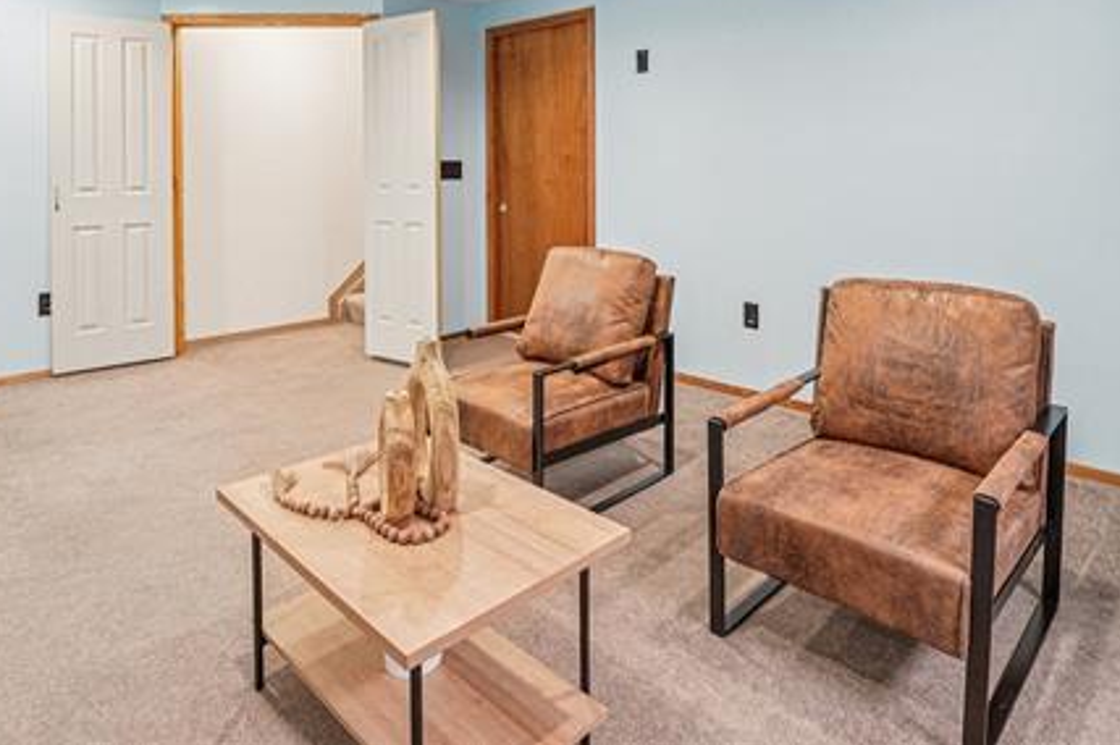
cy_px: 189
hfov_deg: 81.2
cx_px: 595
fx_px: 653
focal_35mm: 21
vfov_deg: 56.6
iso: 400
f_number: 8
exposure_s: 1/8
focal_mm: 14
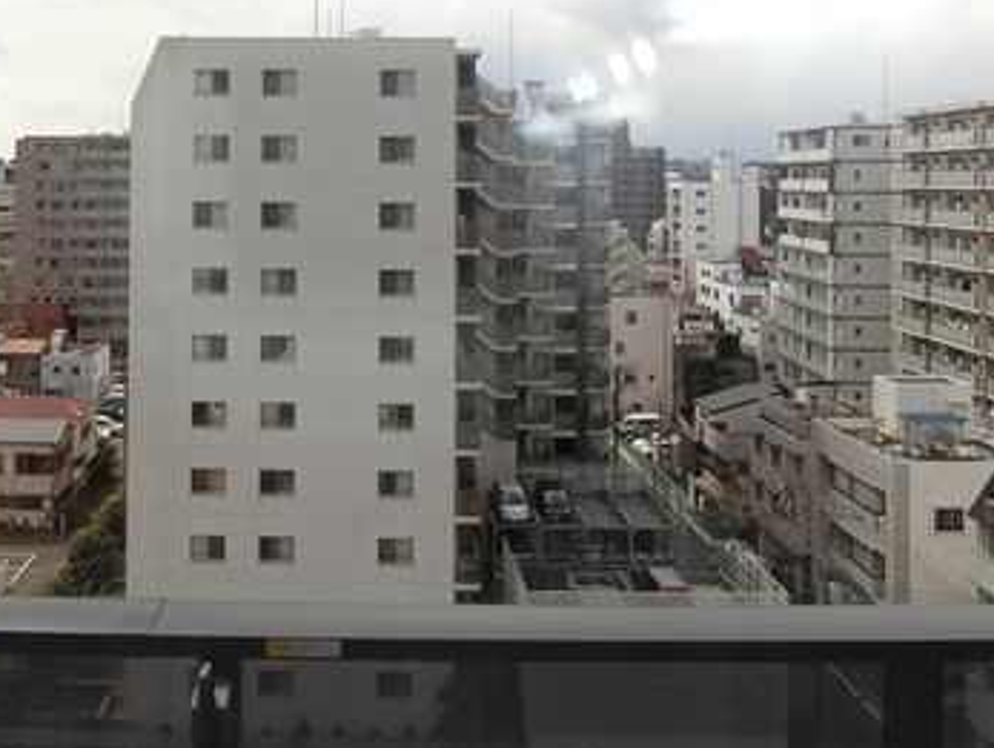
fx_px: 1006
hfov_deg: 51.6
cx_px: 329
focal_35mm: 35
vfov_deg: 39.4
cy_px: 169
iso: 80
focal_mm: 4.06
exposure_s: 1/200
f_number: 6.9
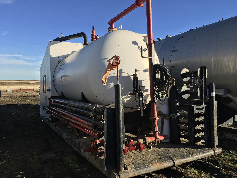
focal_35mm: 29
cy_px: 89
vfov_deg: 48.2
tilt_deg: -0.1
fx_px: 199
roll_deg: -0.1
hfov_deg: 61.7
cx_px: 118
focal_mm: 4.15
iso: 25
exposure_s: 1/1374
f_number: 2.2
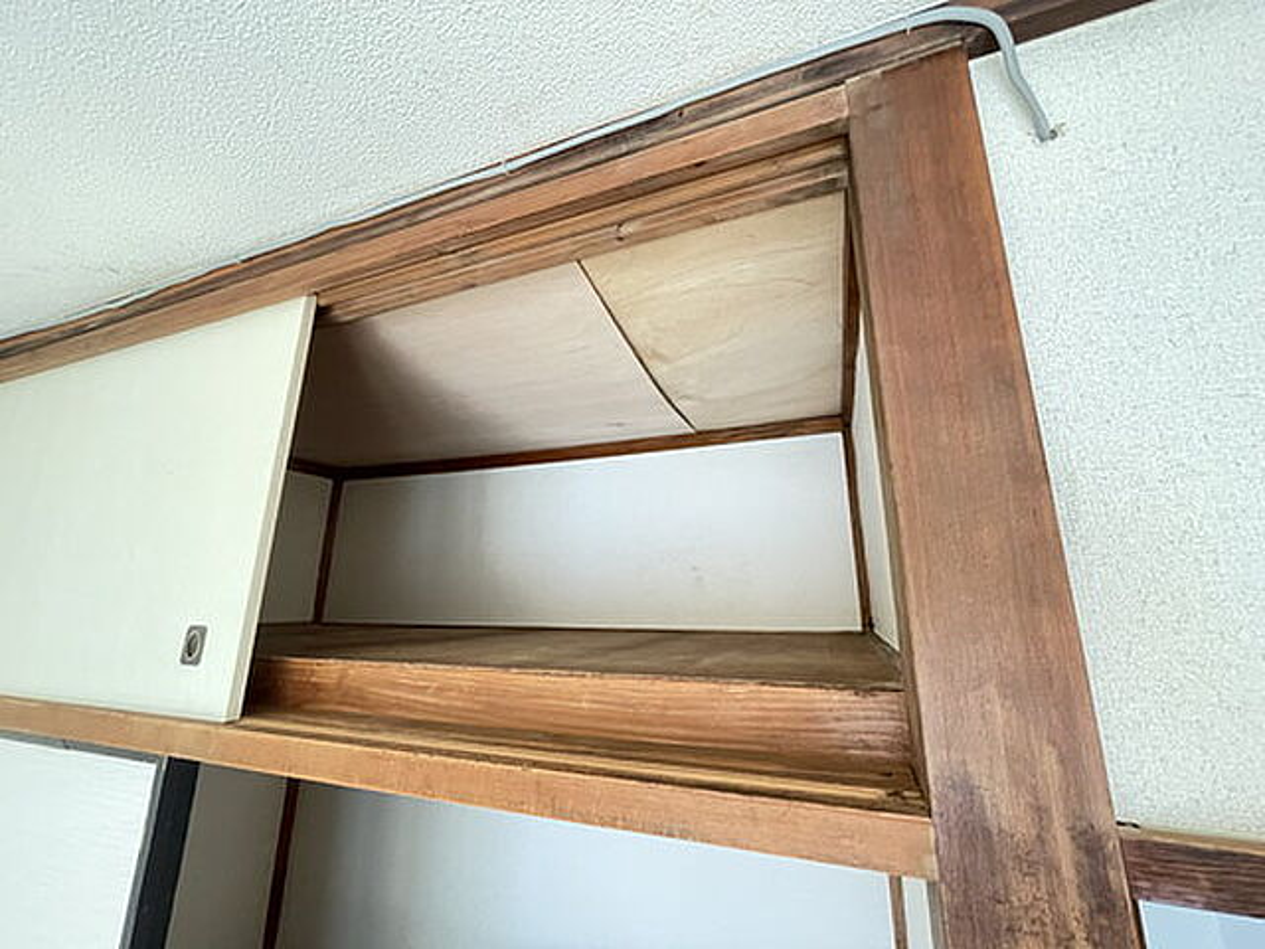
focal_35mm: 14
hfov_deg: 102.1
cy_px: 474
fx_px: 512
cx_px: 632
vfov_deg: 85.7
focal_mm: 1.55
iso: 800
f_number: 2.4
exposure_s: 1/60
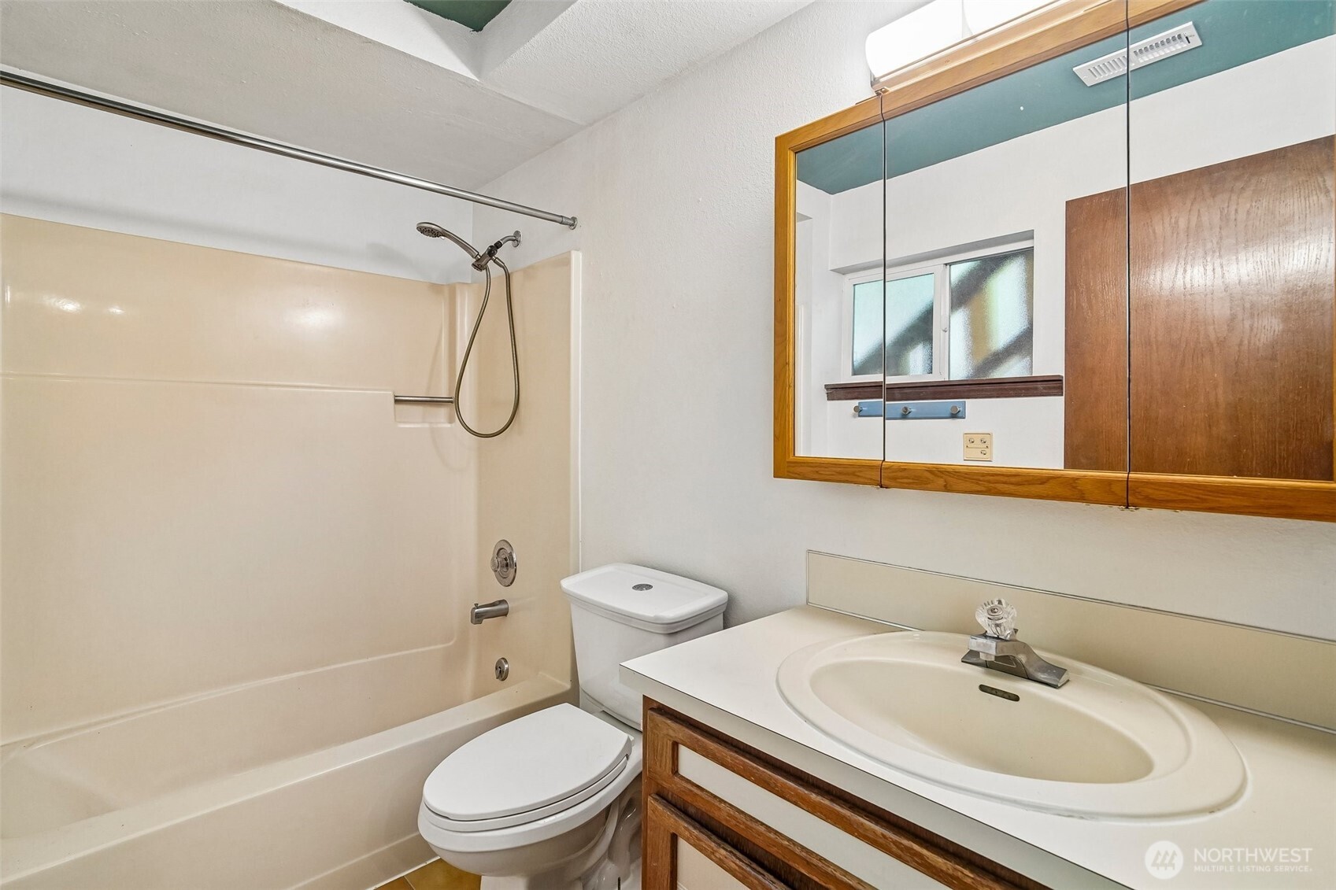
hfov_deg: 96.7
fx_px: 594
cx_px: 668
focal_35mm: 16
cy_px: 445
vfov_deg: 73.7
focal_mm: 16
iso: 1600
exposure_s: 1/15
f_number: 8
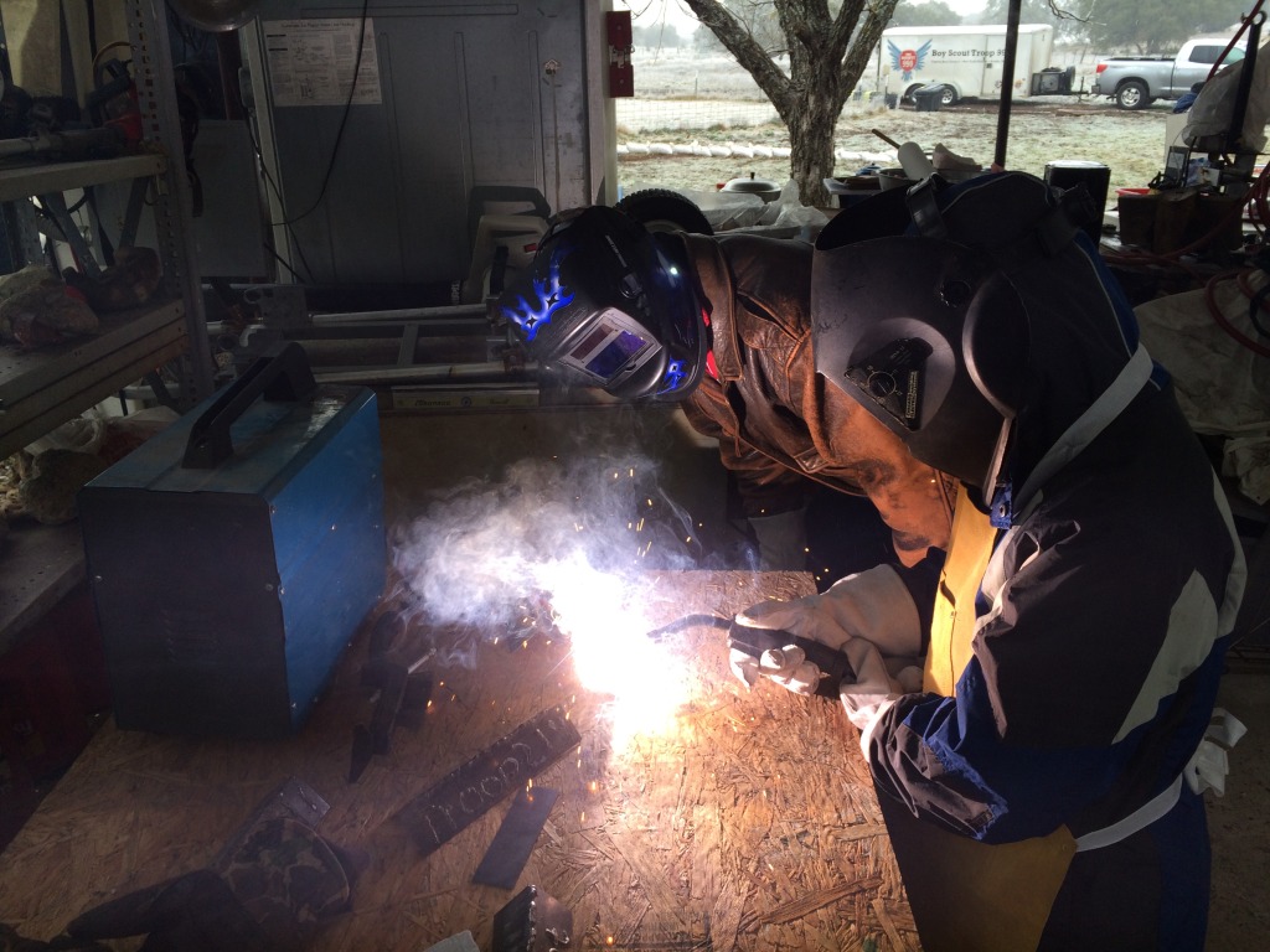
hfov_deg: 61.7
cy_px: 476
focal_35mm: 29
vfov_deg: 48.2
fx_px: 1064
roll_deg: +2.4
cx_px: 635
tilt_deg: -22.9
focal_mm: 4.15
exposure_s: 1/161
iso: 32
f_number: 2.2
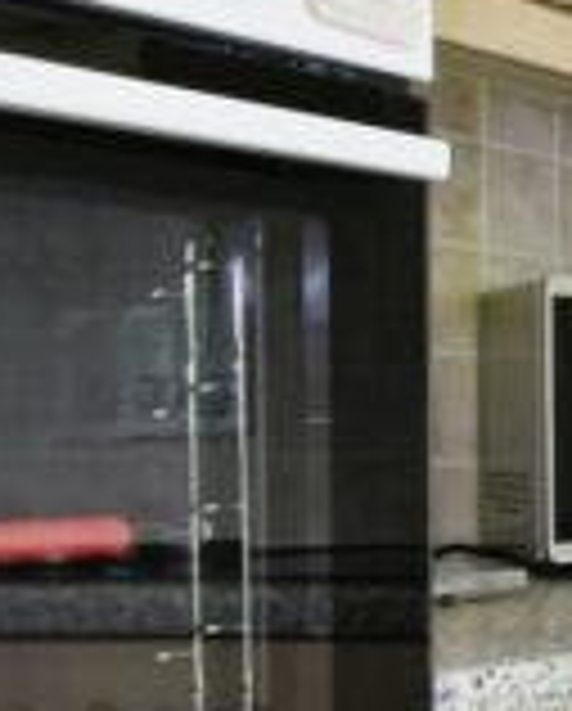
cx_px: 1847
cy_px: 317
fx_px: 1920
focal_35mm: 91
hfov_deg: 10.3
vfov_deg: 21.0
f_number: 11
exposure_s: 1/6
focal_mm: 15
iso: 640
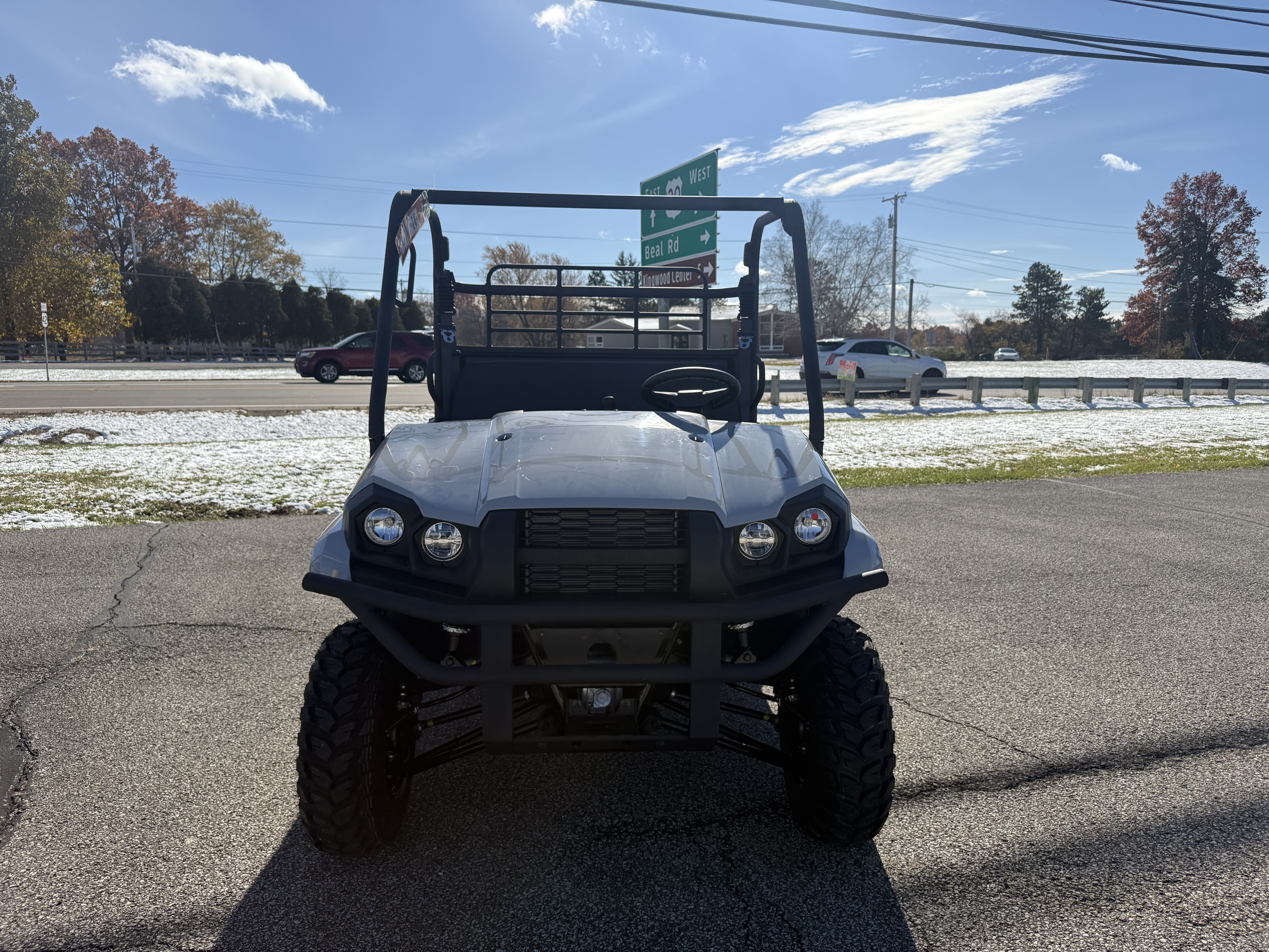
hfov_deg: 71.6
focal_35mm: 24
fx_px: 880
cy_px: 476
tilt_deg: -7.3
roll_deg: +0.7
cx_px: 634
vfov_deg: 56.8
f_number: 1.78
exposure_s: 1/6173
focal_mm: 6.76
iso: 100
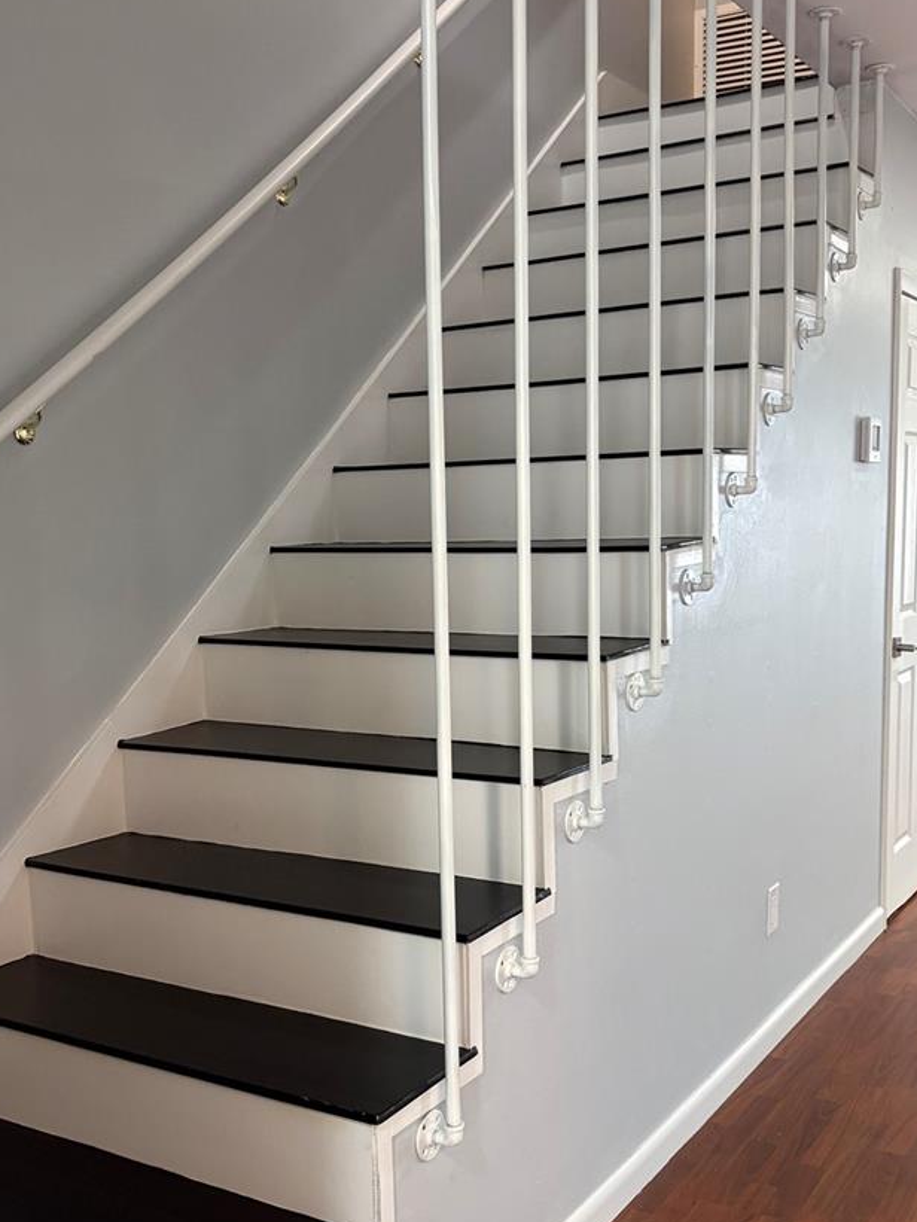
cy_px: 659
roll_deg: +0.3
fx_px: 1342
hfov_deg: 37.7
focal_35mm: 38
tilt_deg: -6.7
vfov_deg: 48.9
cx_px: 503
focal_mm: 5.96
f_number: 1.6
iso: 250
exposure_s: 1/60
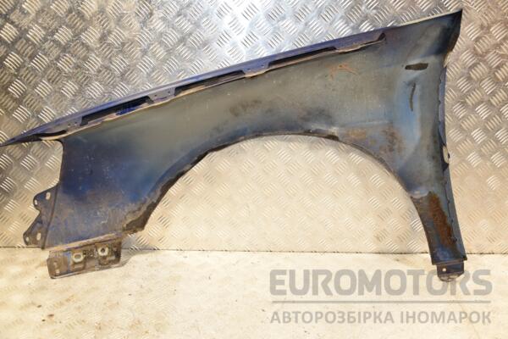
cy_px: 170
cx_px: 254
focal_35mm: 38
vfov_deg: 35.5
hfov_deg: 51.3
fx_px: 529
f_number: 5
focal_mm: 25
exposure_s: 1/200
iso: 800
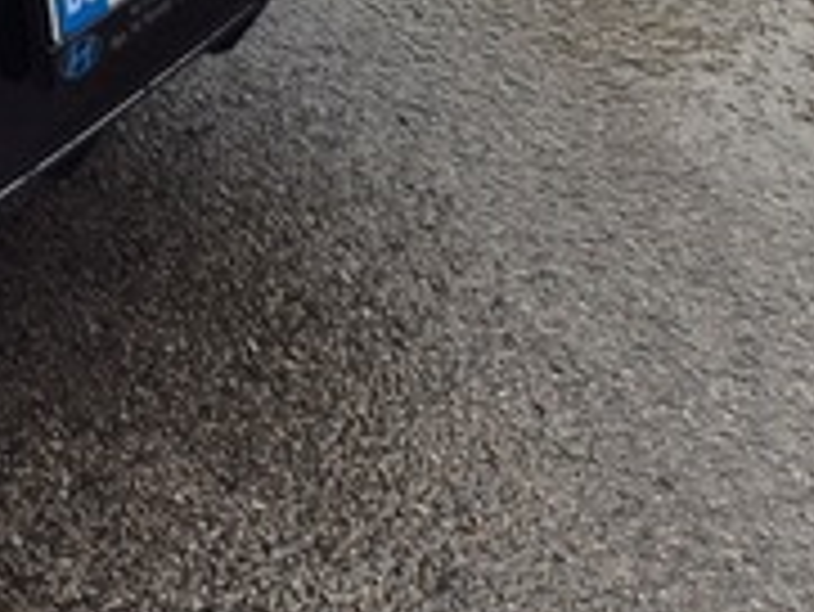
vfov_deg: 10.6
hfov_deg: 11.5
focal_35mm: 127
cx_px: -1367
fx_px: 2988
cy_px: -657
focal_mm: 5.4
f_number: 1.8
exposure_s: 1/488
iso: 25
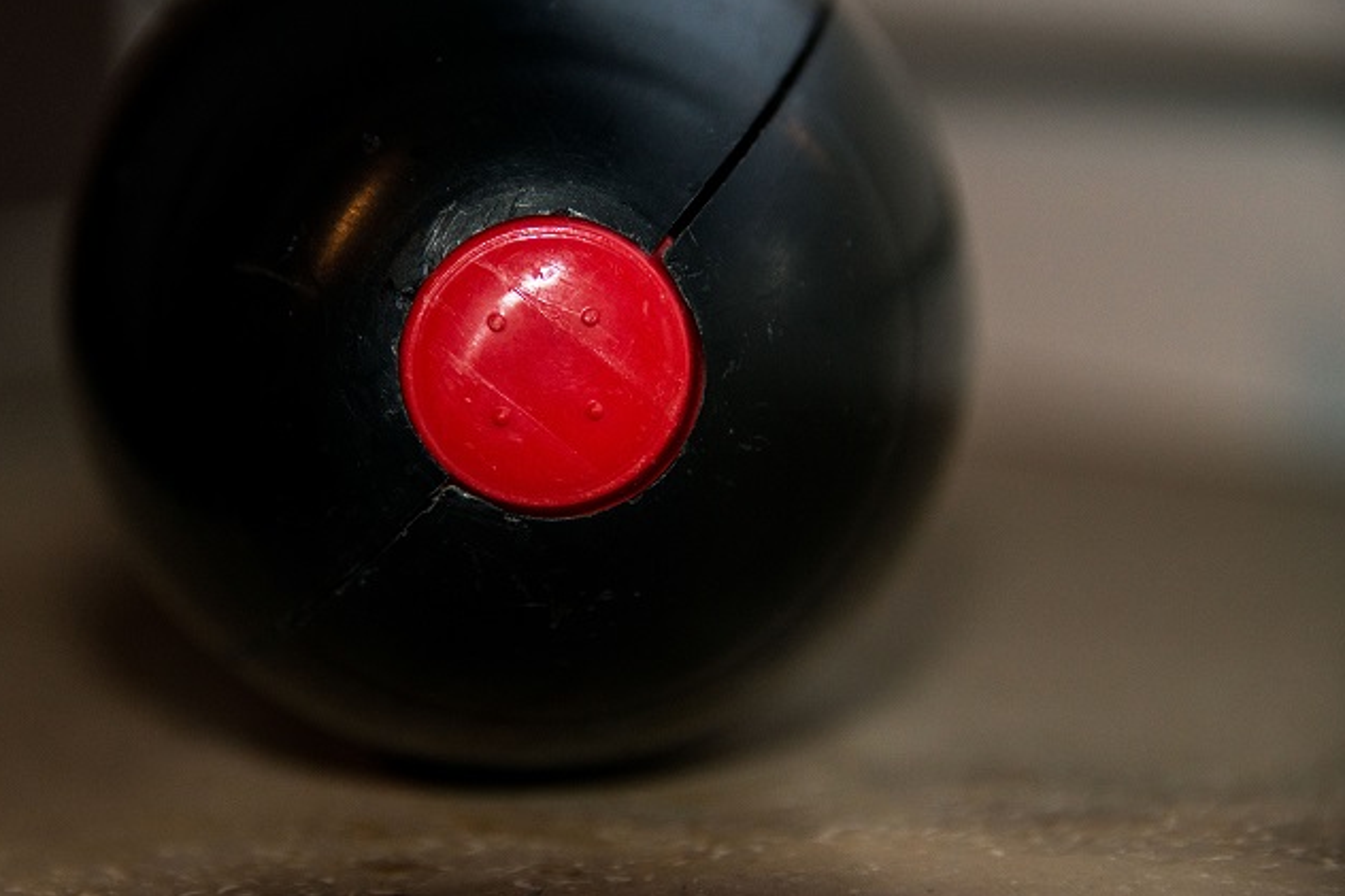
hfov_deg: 8.1
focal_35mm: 253
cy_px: 376
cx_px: 515
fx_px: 9449
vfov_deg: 5.4
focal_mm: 200
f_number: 5.6
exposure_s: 1/250
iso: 800
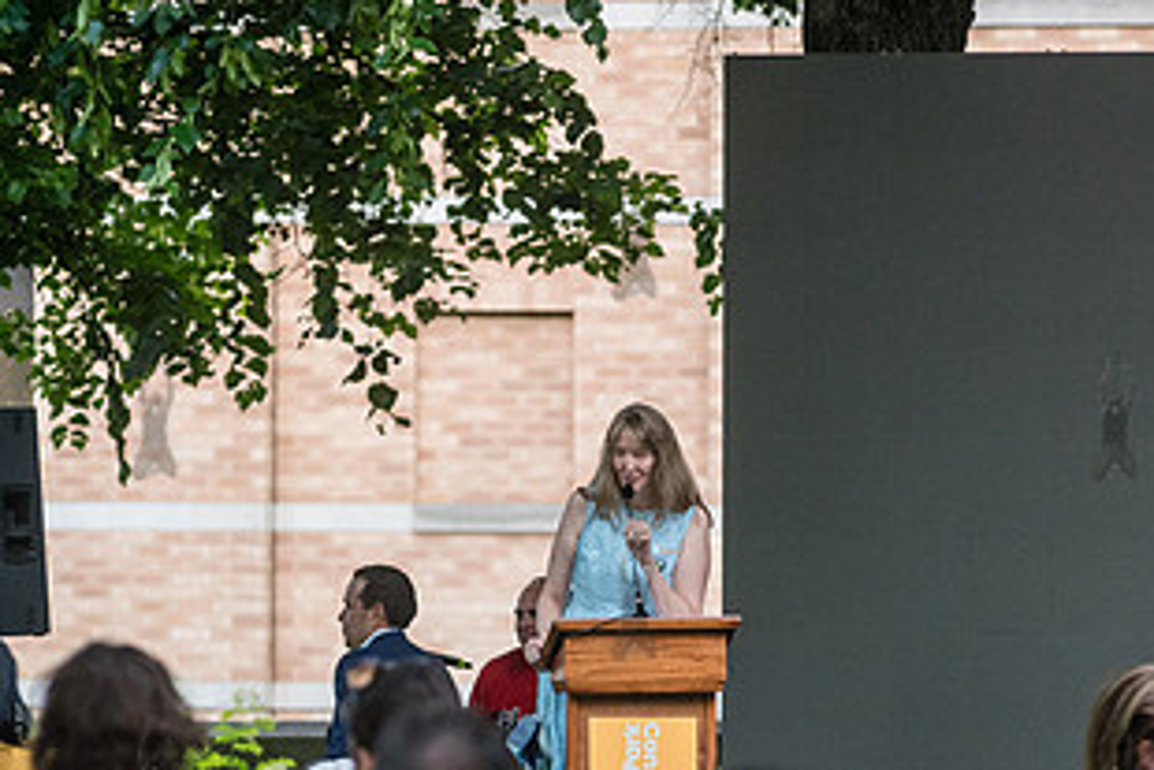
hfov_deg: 6.4
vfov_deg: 4.2
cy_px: 593
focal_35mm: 324
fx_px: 10390
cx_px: 633
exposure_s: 1/320
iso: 2000
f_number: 5
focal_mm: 170
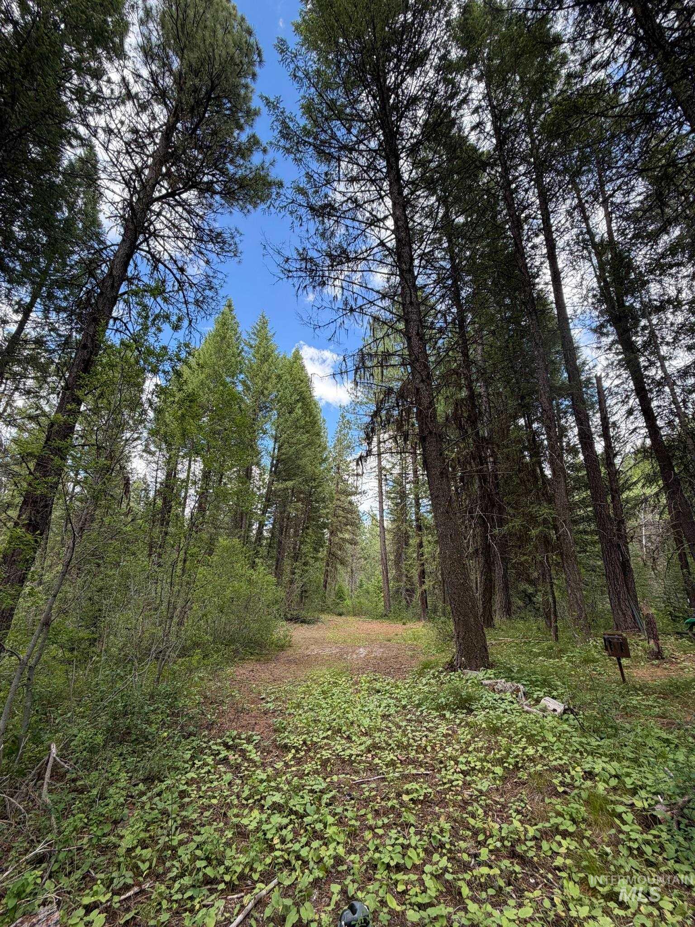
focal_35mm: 14
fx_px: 375
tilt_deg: +20.3
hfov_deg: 85.7
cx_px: 348
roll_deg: -1.9
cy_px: 464
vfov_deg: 102.1
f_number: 2.2
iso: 40
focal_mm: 2.22
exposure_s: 1/187
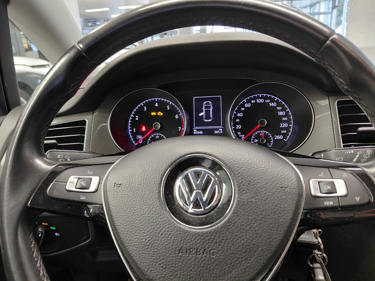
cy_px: 140
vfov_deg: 54.9
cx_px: 188
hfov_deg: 69.4
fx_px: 271
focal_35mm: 25
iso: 320
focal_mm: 4.69
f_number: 1.8
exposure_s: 1/40
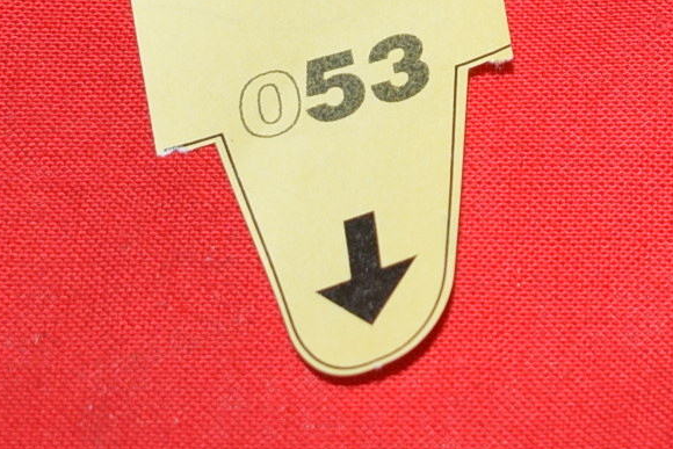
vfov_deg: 6.0
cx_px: 945
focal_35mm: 225
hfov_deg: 9.0
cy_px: -372
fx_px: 4199
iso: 400
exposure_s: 1/200
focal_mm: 29
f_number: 5
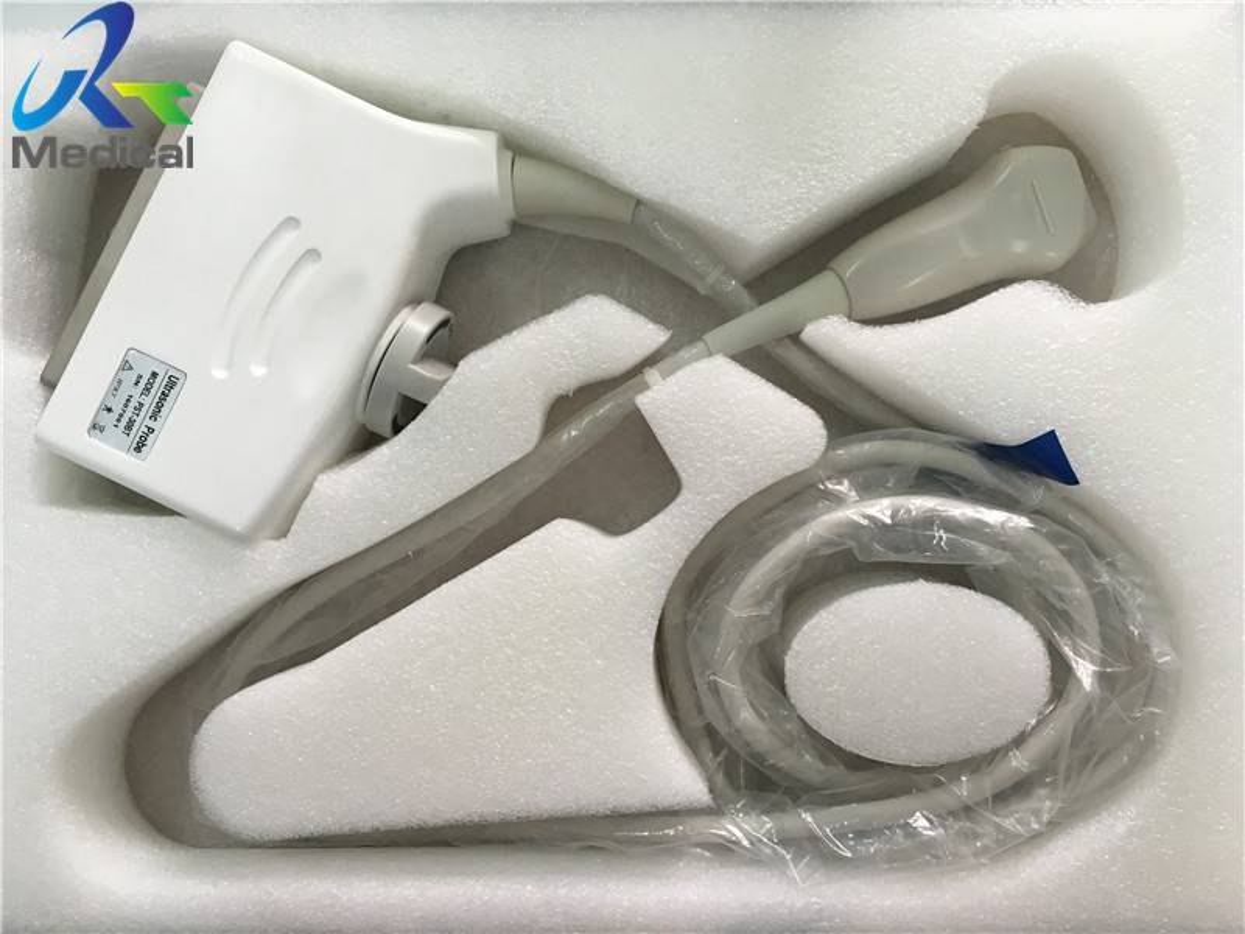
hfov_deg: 61.7
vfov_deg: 48.2
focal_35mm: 29
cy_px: 467
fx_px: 1043
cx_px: 622
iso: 80
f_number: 2.2
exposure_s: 1/33
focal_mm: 4.15
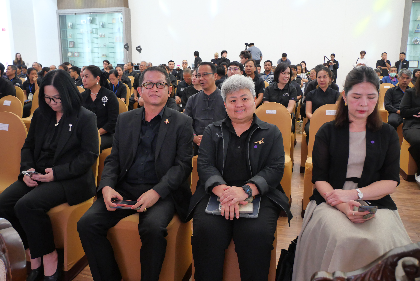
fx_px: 362
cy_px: 140
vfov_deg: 42.4
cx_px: 210
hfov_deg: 60.3
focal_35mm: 31
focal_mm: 15
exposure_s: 1/60
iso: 1250
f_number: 4
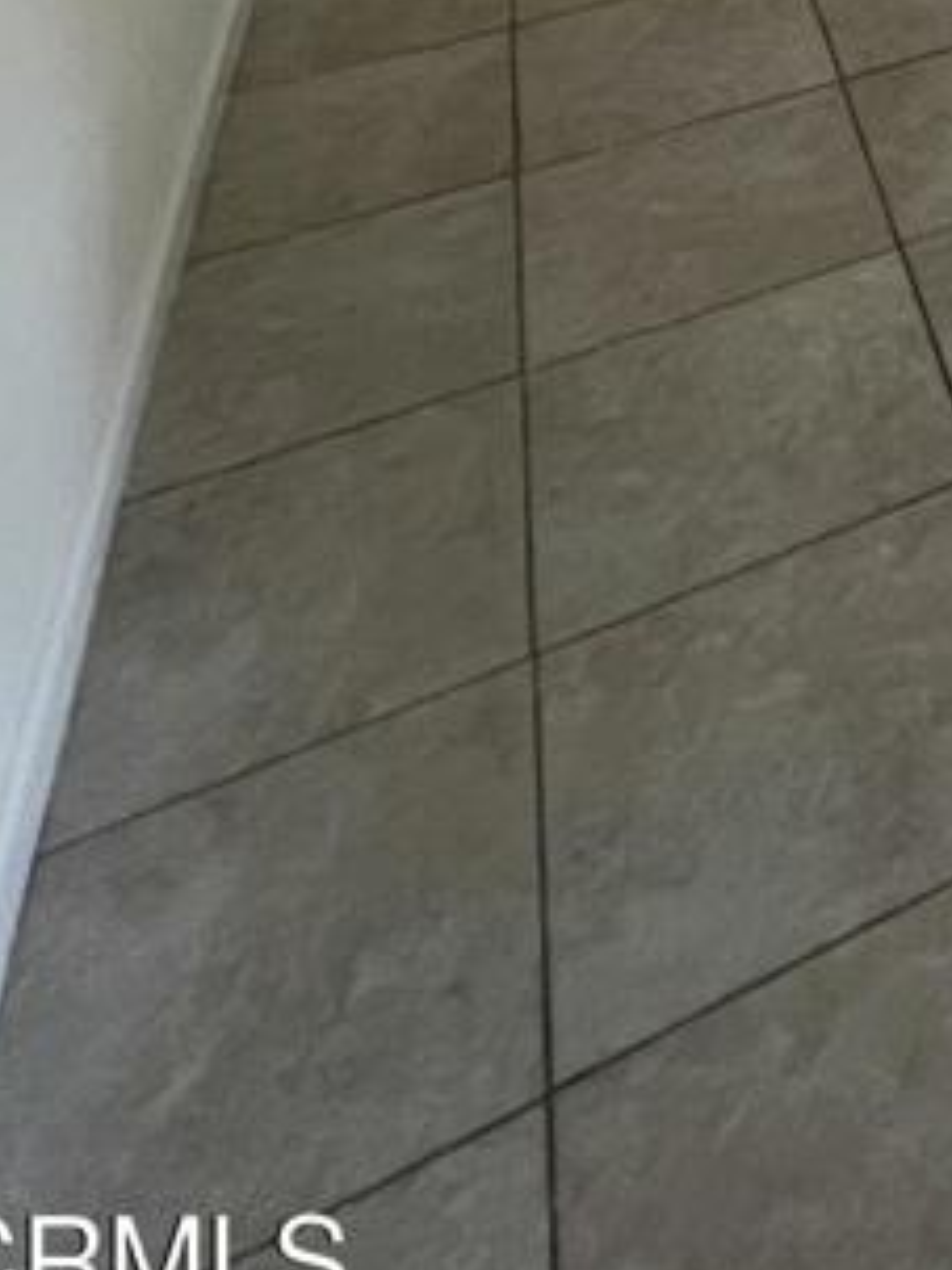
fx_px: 1615
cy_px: -687
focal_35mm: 44
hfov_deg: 23.8
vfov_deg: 27.4
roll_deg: -0.5
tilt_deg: -8.8
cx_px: 1531
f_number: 1.8
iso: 250
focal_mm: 1.57
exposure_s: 1/60
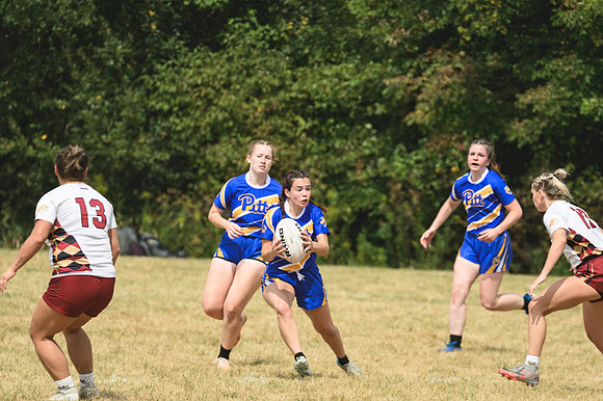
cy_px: 200
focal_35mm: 450
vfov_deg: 3.1
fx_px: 7533
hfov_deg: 4.6
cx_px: 302
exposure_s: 1/1000
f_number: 5.6
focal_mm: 300
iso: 180
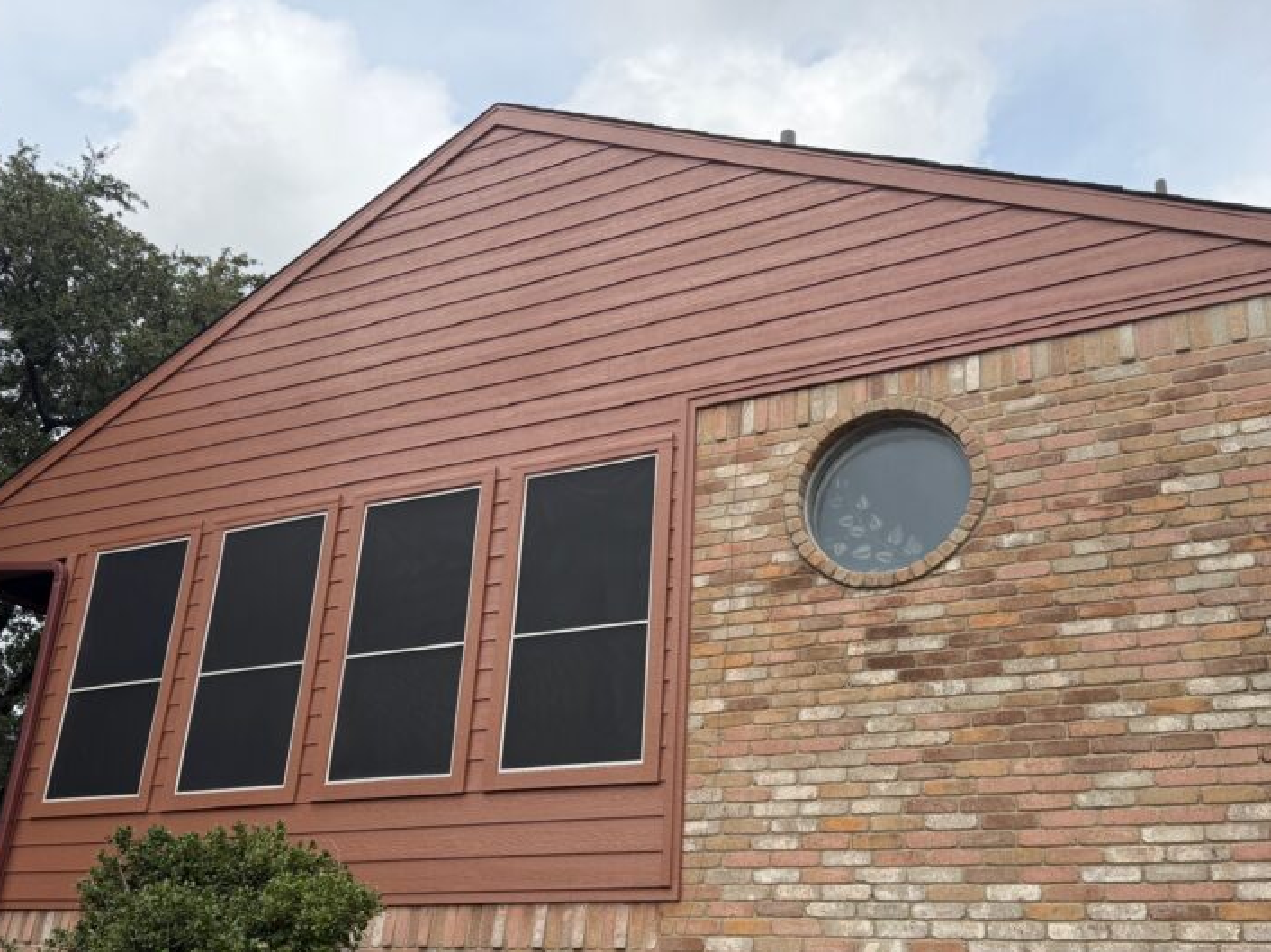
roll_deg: -2.7
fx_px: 1248
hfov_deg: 54.0
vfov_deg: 41.6
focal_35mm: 34
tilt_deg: +21.7
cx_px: 645
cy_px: 558
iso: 100
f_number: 1.78
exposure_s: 1/3759
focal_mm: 6.76
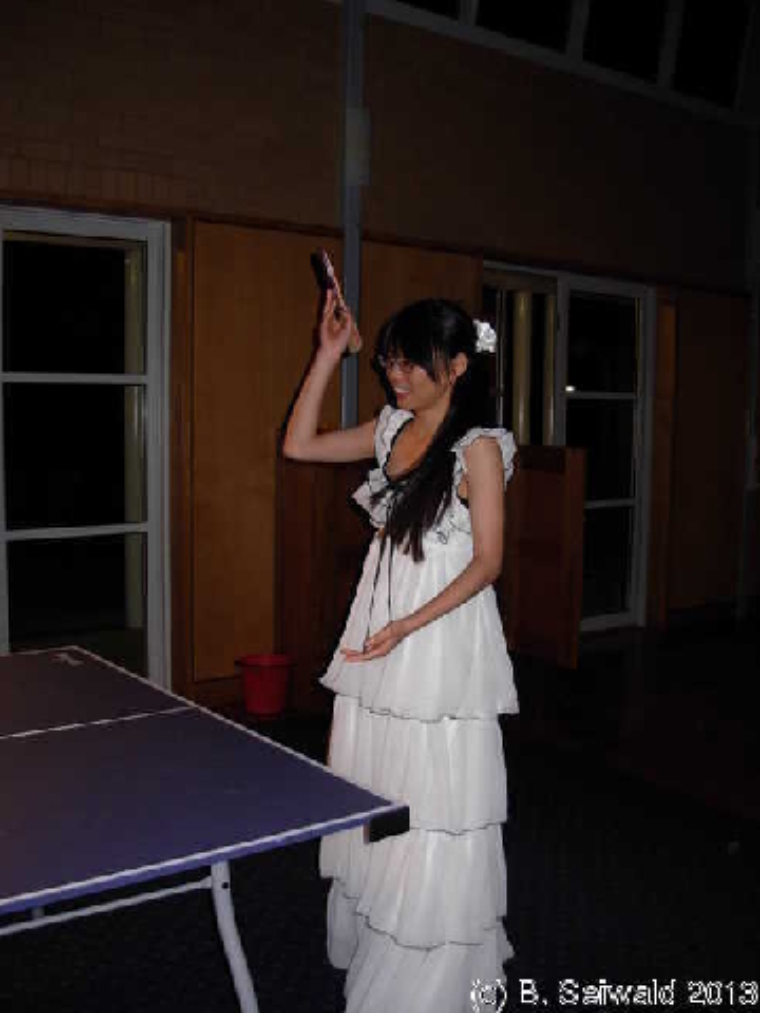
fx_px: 1112
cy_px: 506
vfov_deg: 49.0
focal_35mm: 38
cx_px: 380
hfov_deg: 37.7
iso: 105
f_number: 2.9
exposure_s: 1/30.2
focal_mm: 6.3
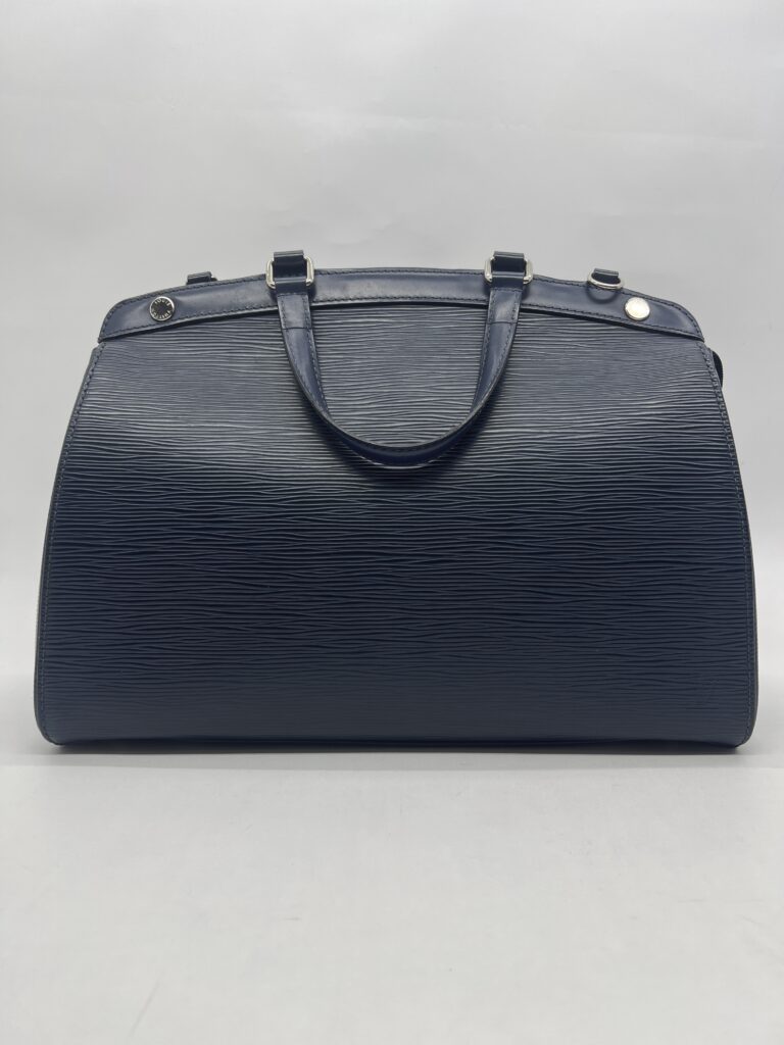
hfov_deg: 53.1
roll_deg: -0.3
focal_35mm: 26
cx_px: 392
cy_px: 522
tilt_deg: -7.0
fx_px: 785
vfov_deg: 67.3
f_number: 1.5
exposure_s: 1/184
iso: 40
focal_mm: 5.7
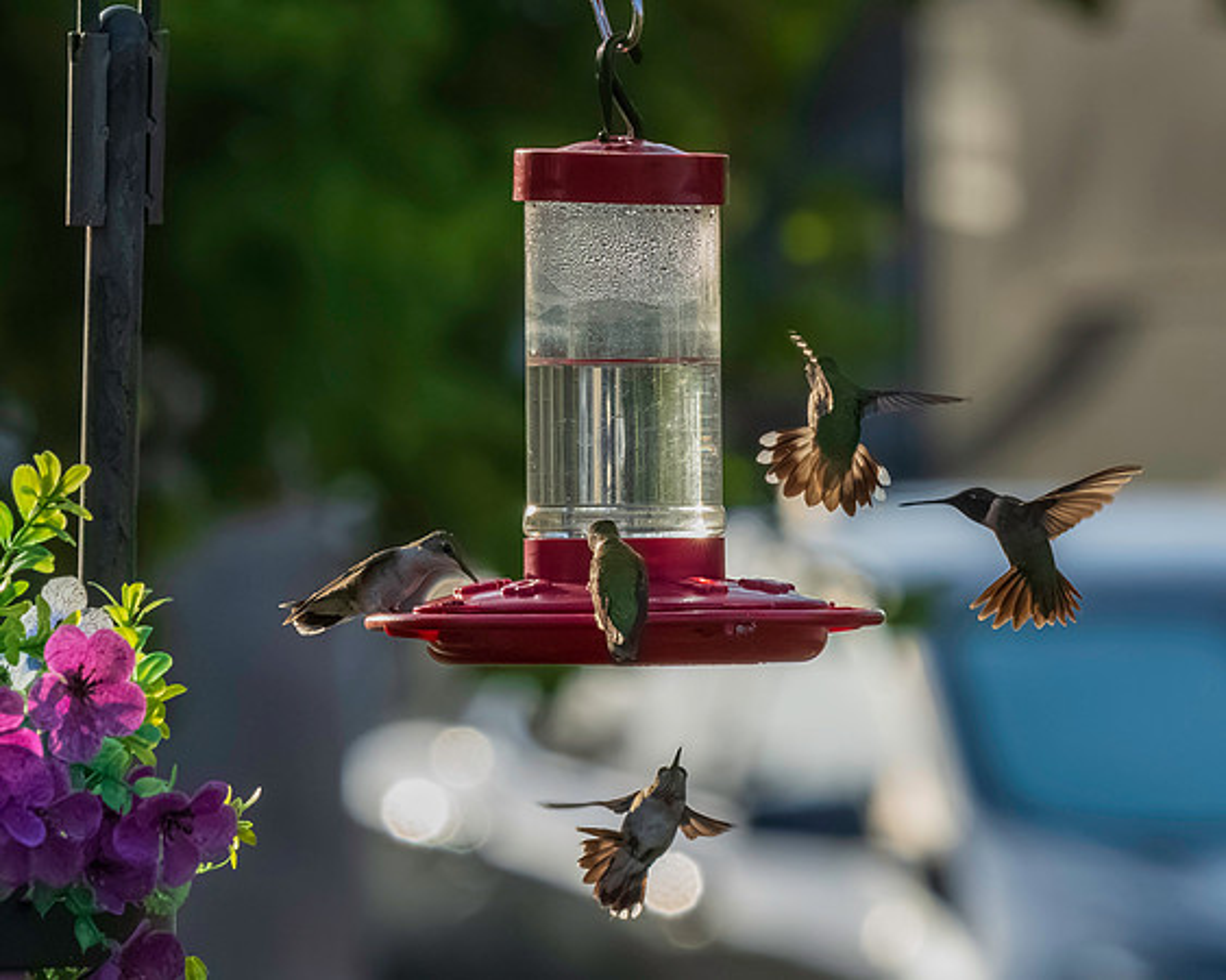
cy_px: 345
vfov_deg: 1.9
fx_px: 29284
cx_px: 654
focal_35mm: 807
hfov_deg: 2.4
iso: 7200
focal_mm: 350
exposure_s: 1/2500
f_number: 13
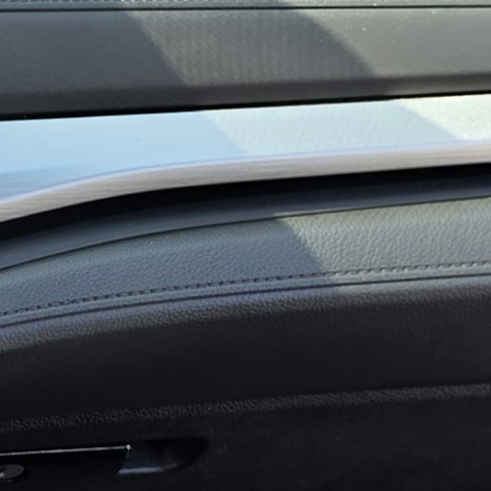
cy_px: 262
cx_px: -623
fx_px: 2600
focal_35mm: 162
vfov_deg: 10.8
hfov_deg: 9.7
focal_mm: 6.5
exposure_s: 1/206
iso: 10
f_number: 1.4
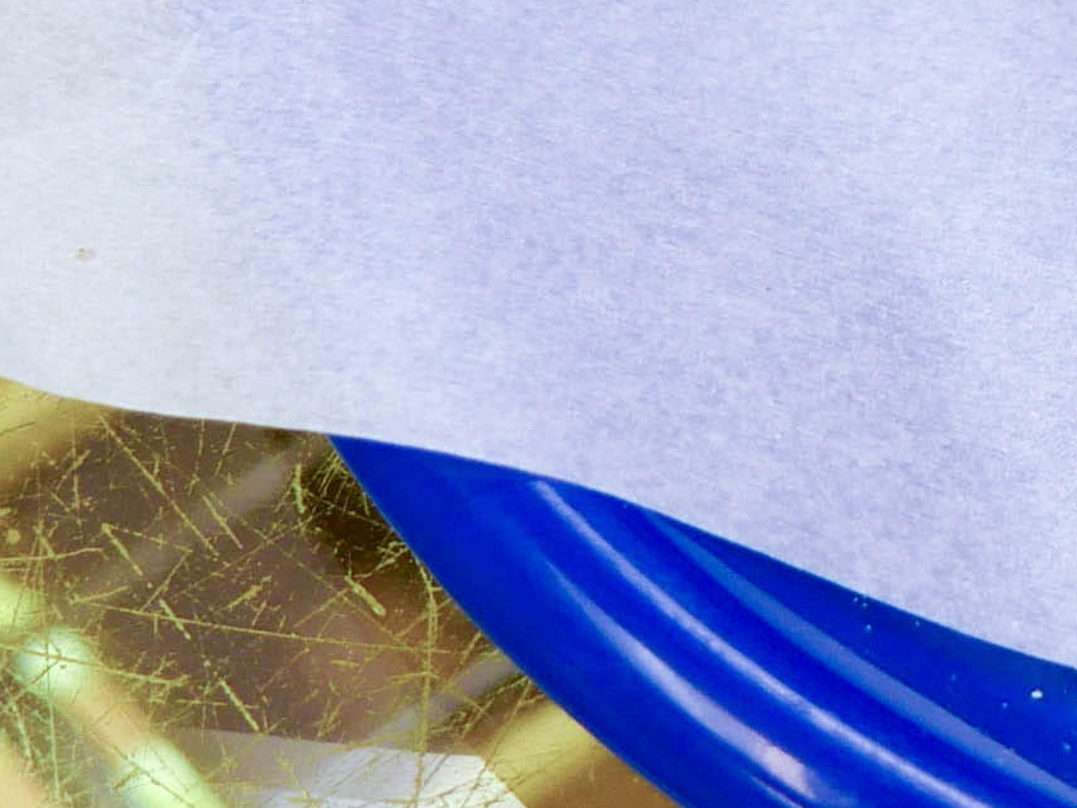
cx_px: 1885
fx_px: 6752
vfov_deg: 6.8
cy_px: -260
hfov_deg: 8.8
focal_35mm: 217
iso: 200
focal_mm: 20
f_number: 2.8
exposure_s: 1/80
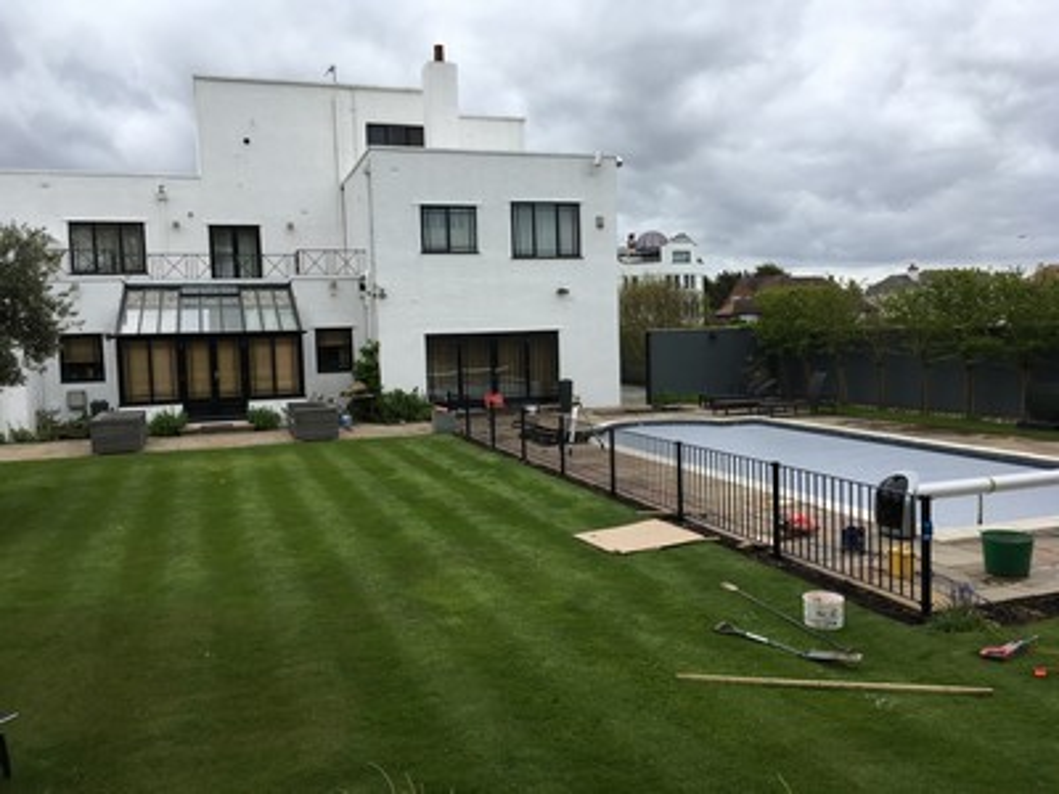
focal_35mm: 29
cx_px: 530
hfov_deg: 61.7
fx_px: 887
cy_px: 397
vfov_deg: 48.2
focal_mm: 4.15
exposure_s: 1/422
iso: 25
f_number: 2.2
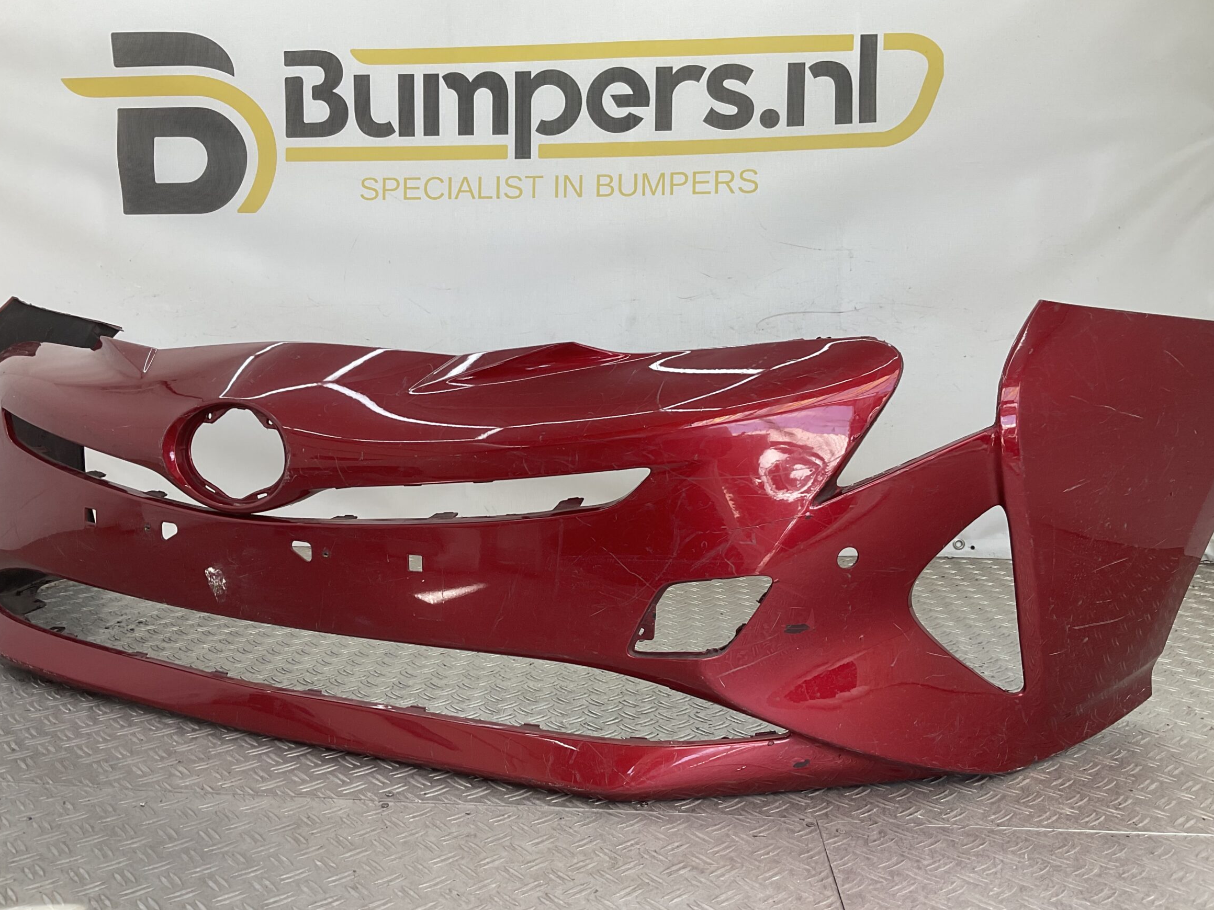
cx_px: 546
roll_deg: -0.6
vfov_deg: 44.1
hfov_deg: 56.7
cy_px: 480
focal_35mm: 32
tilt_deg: -9.9
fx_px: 1122
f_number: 1.8
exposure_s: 1/122
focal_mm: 3
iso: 16
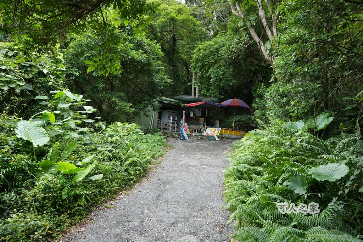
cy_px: 121
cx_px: 182
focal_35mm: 25
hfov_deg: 71.3
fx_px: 253
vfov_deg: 51.1
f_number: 7.1
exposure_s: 1/640
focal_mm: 25.1
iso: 3200
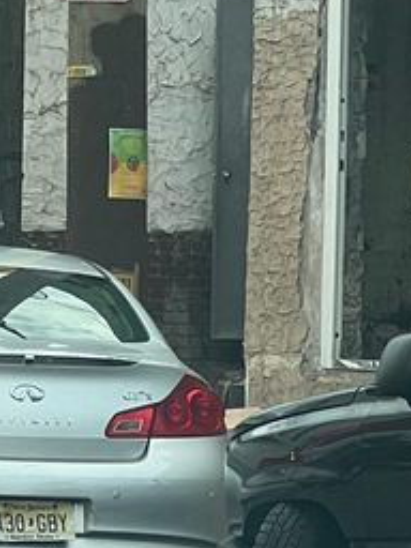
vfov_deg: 5.5
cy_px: 208
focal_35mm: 361
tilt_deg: +1.6
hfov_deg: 4.1
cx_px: 83
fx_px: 5715
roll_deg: -1.5
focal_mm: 9
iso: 32
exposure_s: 1/136
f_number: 2.8
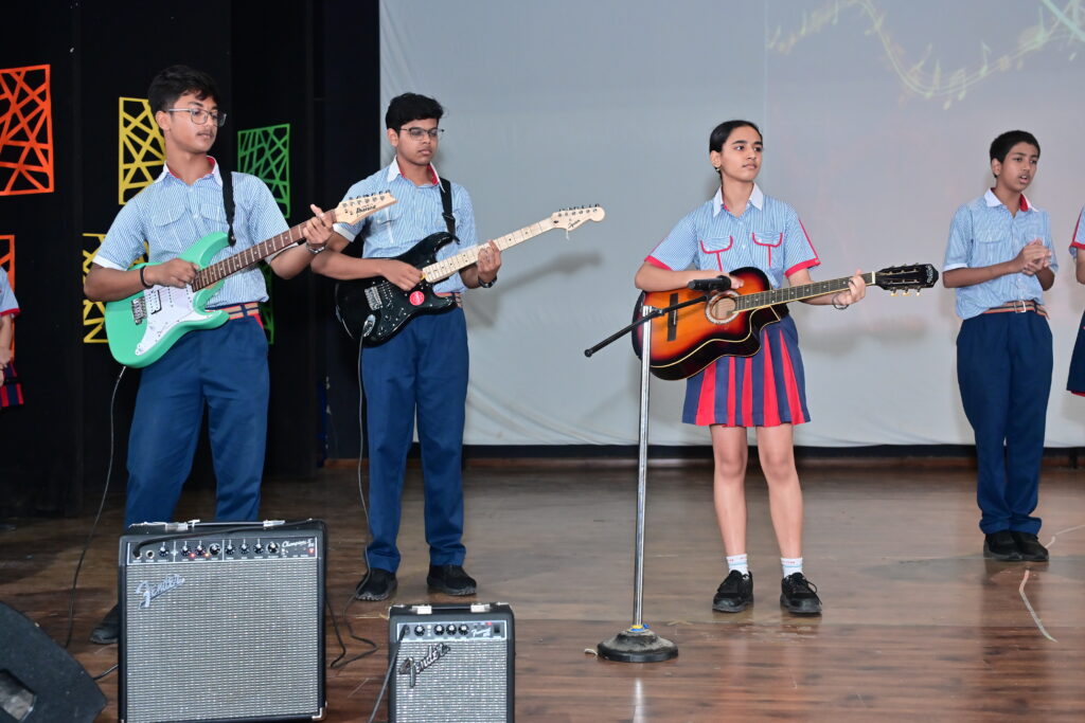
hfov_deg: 49.5
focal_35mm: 39
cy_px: 362
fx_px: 1176
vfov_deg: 34.2
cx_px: 542
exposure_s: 1/100
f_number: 4
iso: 2000
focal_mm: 39
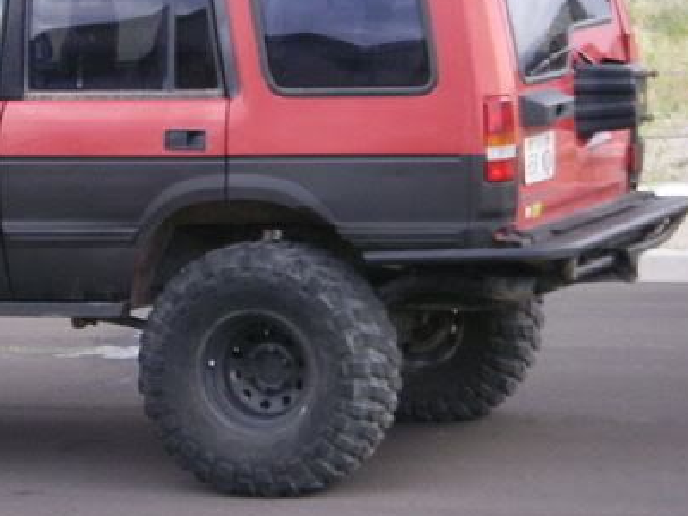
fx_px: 3856
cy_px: 284
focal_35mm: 194
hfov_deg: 10.1
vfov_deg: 7.7
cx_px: 52
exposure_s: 1/80
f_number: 3.9
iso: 160
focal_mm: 16
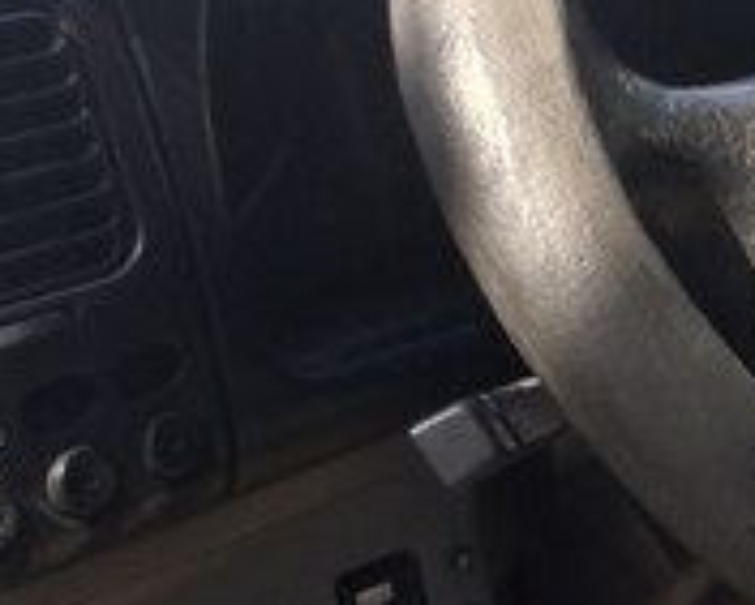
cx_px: 1338
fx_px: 2370
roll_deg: -4.7
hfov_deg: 15.6
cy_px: 341
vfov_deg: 14.5
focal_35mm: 106
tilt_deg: -22.7
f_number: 2.2
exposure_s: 1/302
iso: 32
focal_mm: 4.15
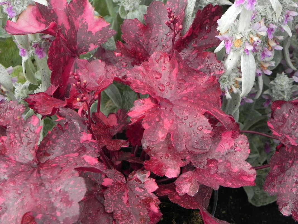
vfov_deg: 17.4
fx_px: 732
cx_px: 149
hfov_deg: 23.0
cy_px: 112
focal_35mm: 85
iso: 160
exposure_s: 1/200
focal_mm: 15.1
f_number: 4.5
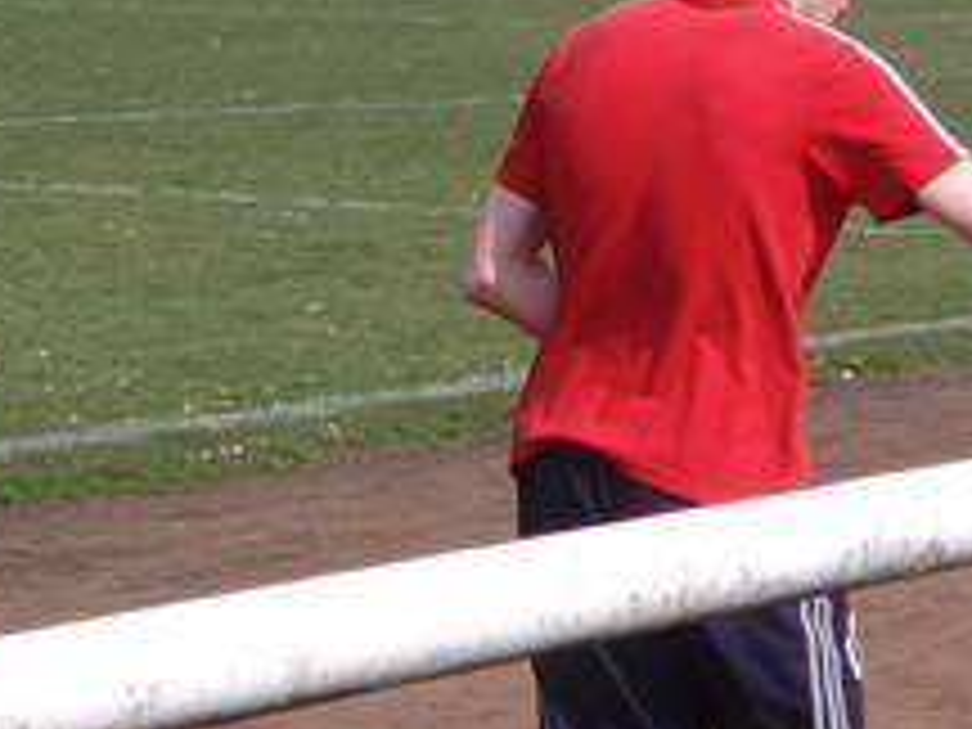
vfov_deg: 5.5
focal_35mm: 271
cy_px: 299
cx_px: 626
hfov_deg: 7.3
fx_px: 7610
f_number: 4.5
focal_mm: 19.8
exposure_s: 1/500
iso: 80
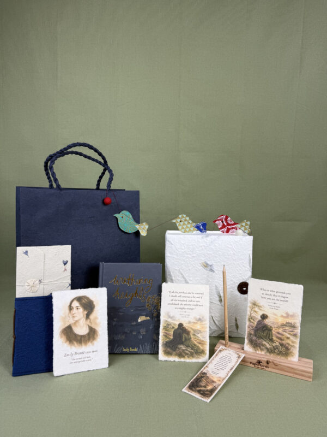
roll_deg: -1.7
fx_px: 302
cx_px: 164
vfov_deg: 71.6
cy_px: 218
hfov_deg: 56.8
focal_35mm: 24
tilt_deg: -6.1
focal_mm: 6.76
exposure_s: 1/100
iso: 64
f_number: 1.78
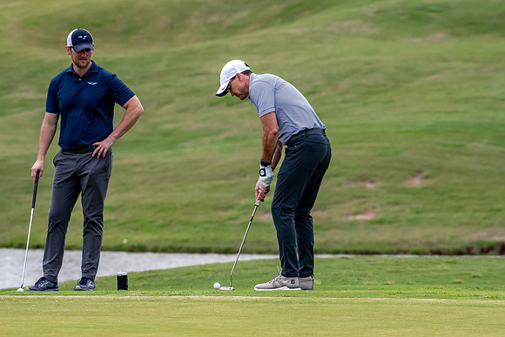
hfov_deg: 6.9
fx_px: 4209
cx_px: 252
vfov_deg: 4.6
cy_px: 168
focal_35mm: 300
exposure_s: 1/2000
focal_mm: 200
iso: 1400
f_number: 5.6
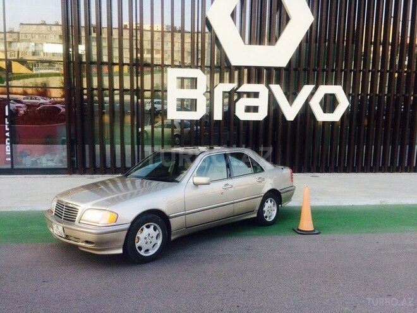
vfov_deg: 48.2
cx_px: 208
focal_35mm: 29
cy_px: 156
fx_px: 349
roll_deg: -1.2
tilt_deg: -3.6
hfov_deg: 61.7
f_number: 2.2
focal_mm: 4.15
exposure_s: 1/152
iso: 32
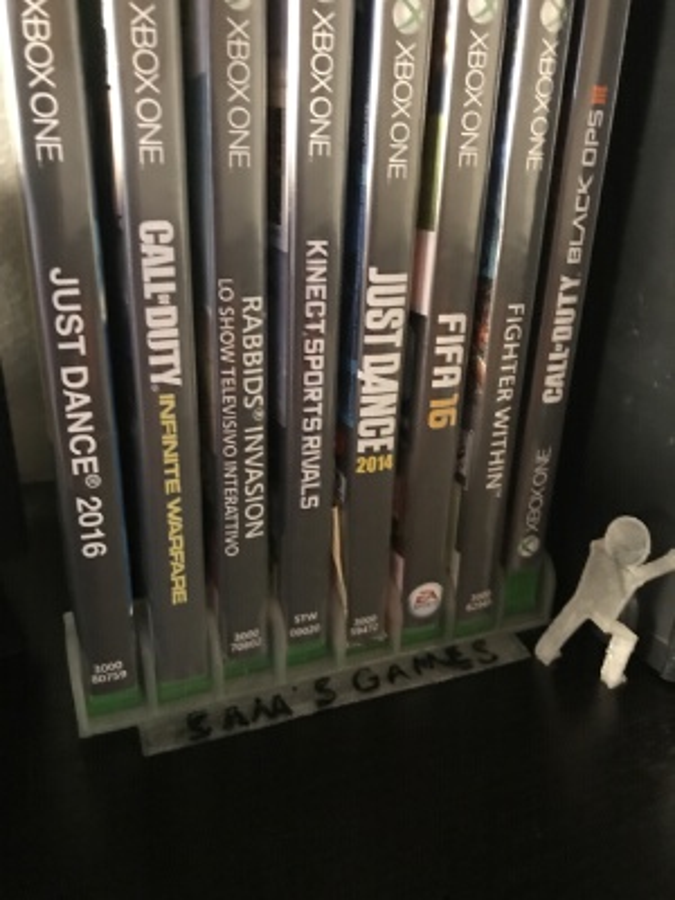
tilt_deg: -24.1
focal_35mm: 28
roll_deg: -2.1
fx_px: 728
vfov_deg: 63.4
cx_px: 338
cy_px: 450
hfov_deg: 49.7
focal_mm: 3.99
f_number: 1.8
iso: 160
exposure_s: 1/4
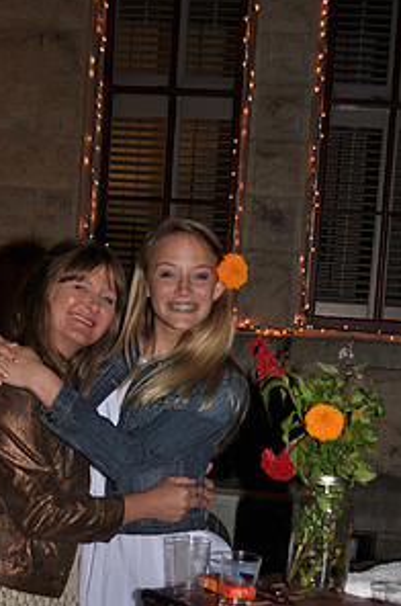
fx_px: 1188
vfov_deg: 28.2
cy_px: 446
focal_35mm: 71
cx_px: 169
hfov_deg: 19.1
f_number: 4.2
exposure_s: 1/60
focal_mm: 31
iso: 200
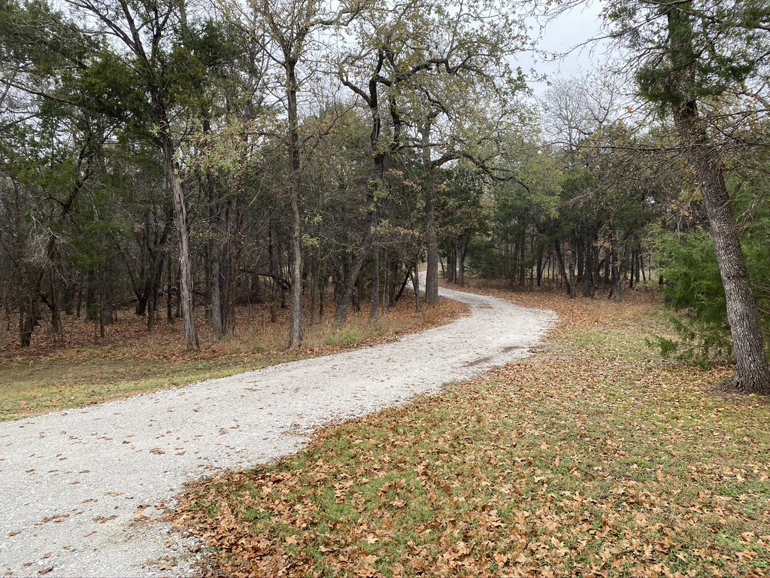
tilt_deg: -2.2
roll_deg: -0.8
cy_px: 289
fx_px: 578
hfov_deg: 67.3
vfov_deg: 53.1
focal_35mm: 26
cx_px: 385
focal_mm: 4.25
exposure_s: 1/122
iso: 50
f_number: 1.8
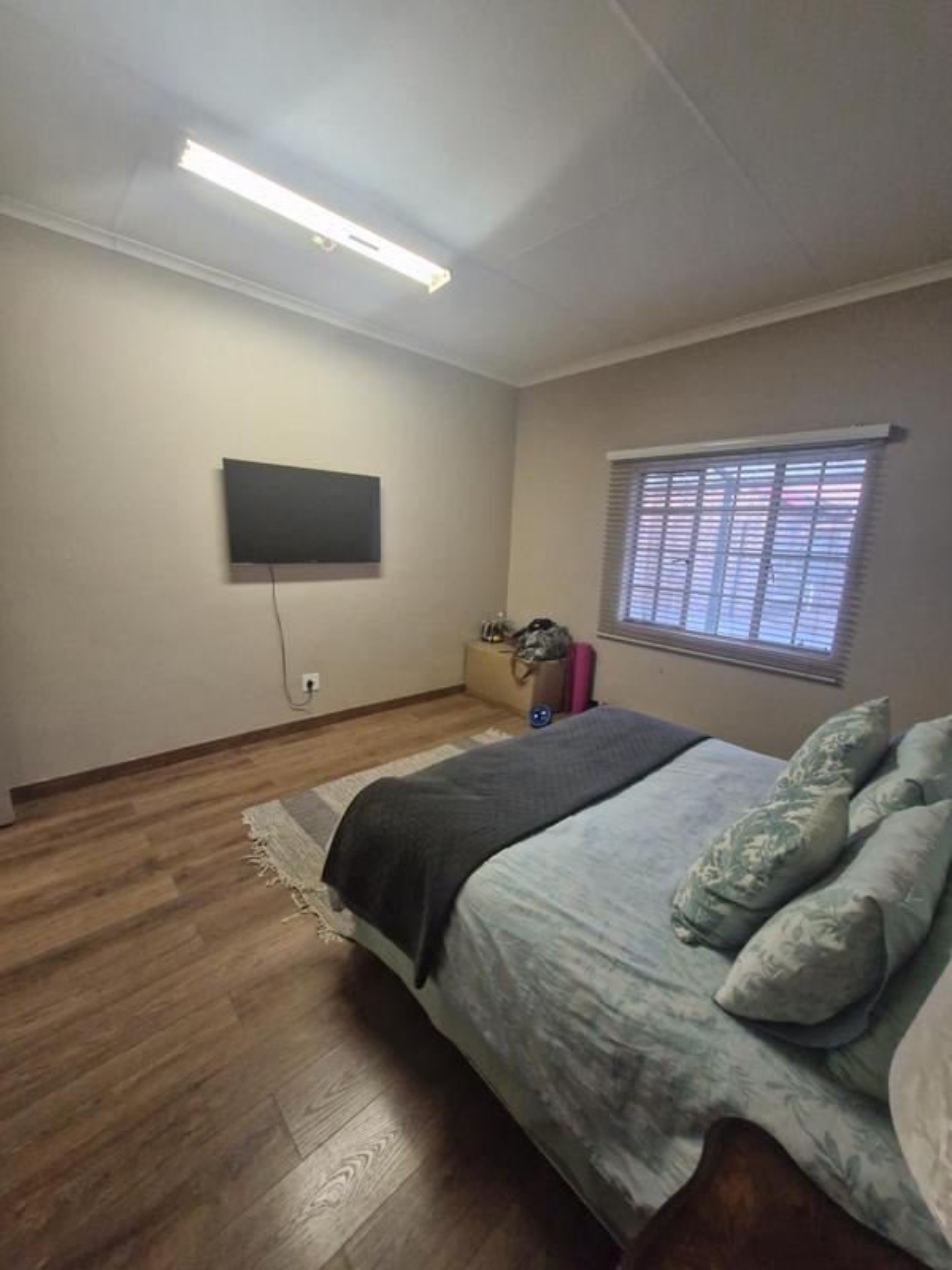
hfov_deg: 89.9
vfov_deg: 106.2
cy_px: 635
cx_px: 476
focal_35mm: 13
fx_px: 477
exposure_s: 1/50
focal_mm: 1.74
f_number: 2.2
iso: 400
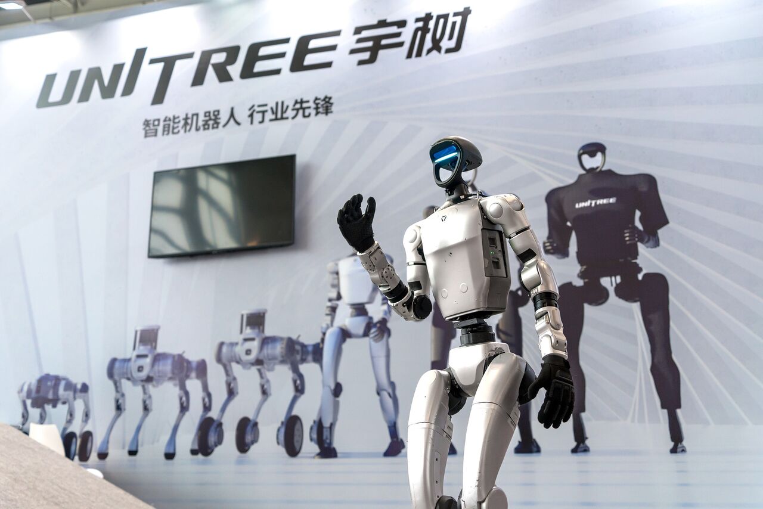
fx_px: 721
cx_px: 382
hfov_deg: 55.8
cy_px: 254
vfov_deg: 38.9
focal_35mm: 34
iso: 640
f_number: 3.2
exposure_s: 1/500
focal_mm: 34
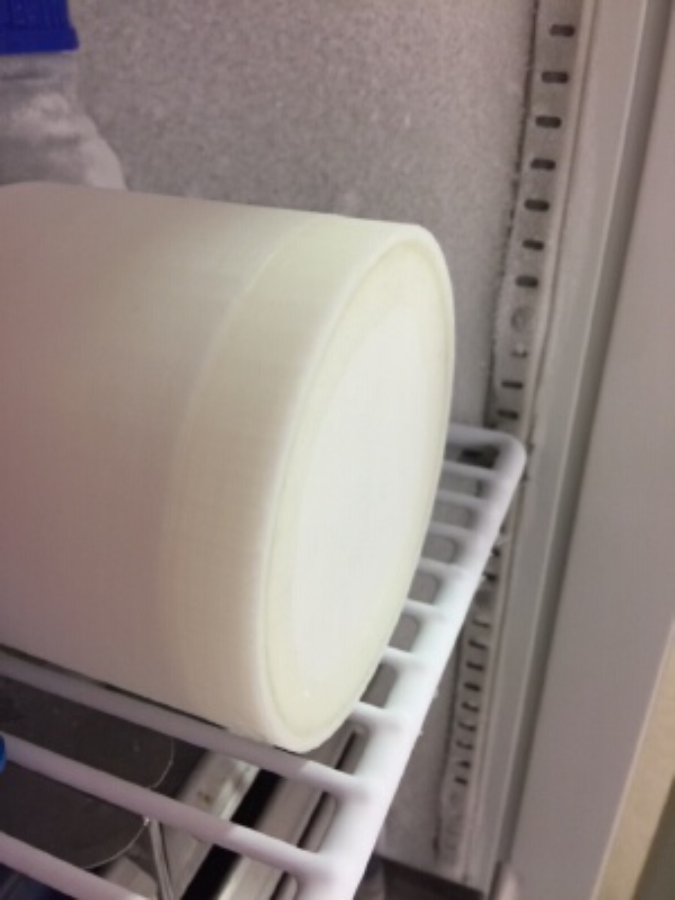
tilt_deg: -29.5
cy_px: 450
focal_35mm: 29
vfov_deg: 61.7
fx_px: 754
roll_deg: -1.8
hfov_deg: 48.2
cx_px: 338
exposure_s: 1/33
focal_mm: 4.15
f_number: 2.2
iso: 50
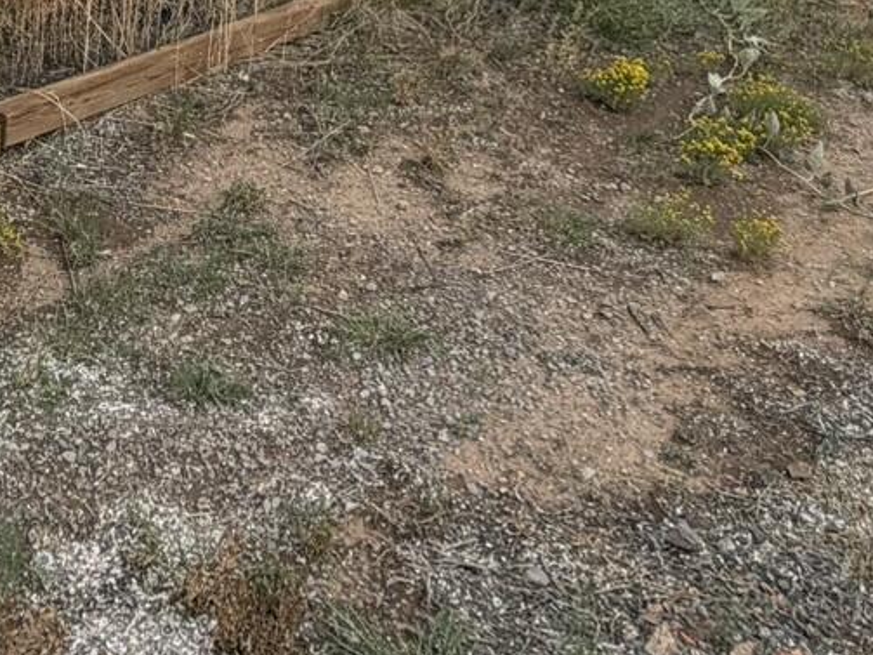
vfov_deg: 21.1
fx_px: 1437
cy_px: -365
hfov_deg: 32.2
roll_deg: -0.7
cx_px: 99
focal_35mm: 57
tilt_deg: -1.7
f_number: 2.2
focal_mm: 2.22
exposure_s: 1/770
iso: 32
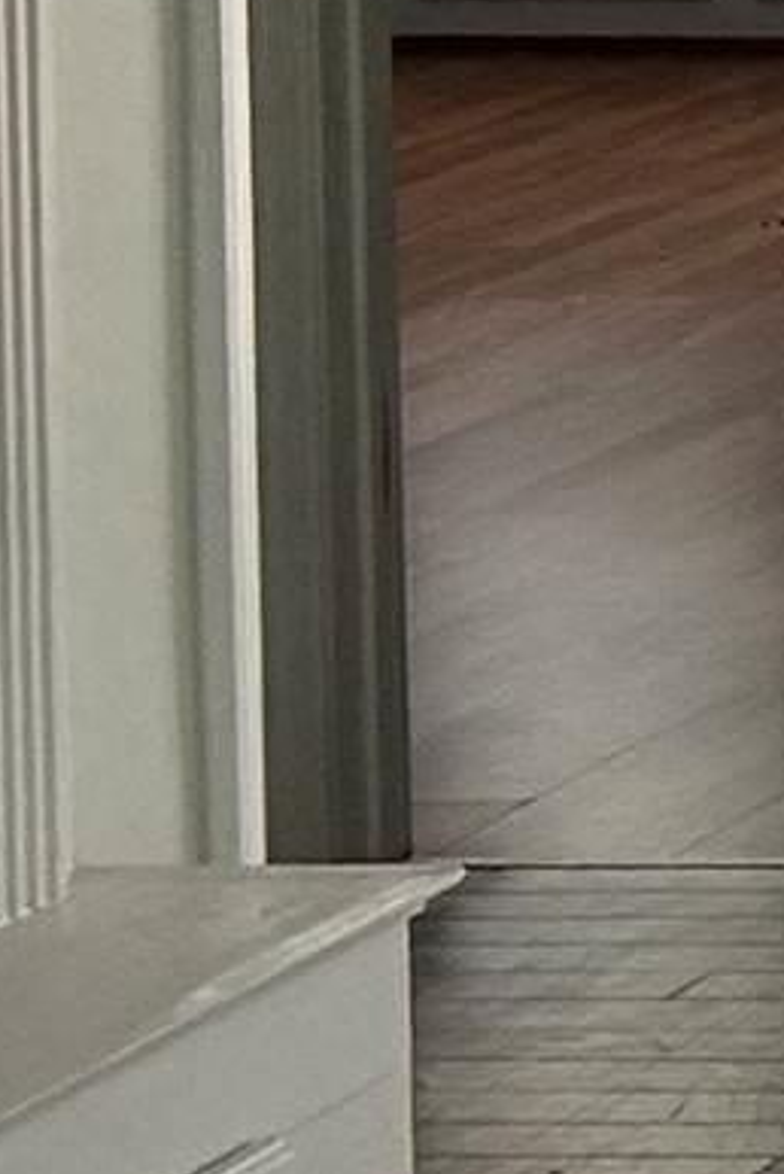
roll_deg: -0.7
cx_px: 4160
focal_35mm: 215
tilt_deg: -3.8
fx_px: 7010
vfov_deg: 9.3
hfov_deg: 5.0
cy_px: -678
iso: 40
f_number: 1.5
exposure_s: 1/230
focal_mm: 5.7
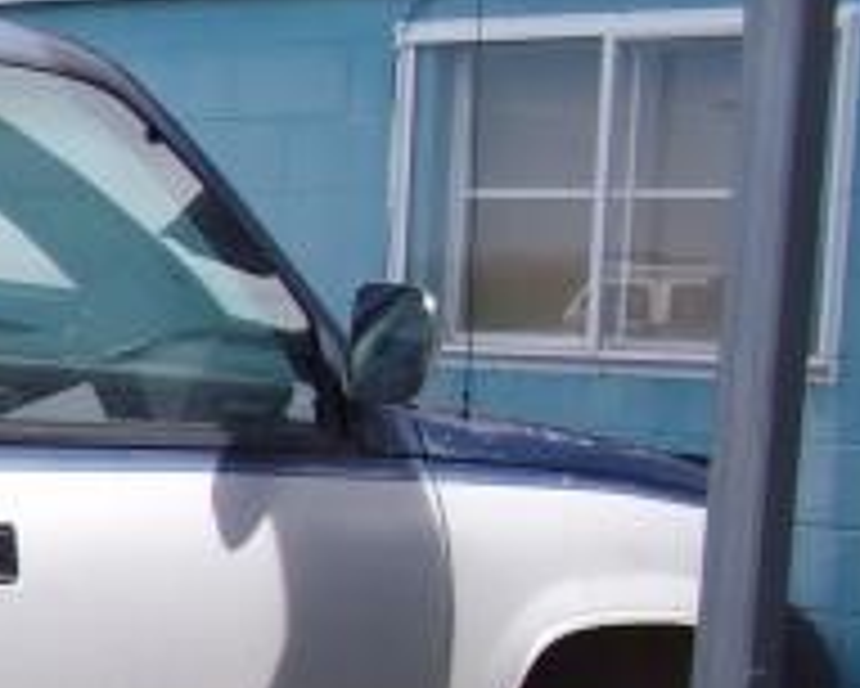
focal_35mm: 147
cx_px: -878
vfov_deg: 10.2
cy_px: 1016
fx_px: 3743
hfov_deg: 11.7
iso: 80
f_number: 7.8
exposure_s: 1/125
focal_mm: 6.3
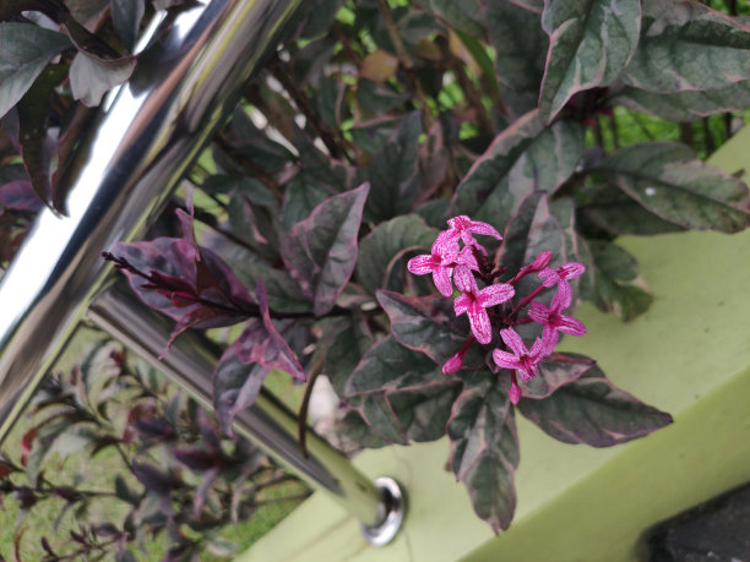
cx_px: 375
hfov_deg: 67.3
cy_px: 281
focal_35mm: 26
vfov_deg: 53.1
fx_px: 563
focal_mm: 4.75
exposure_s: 1/129
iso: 100
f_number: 1.75
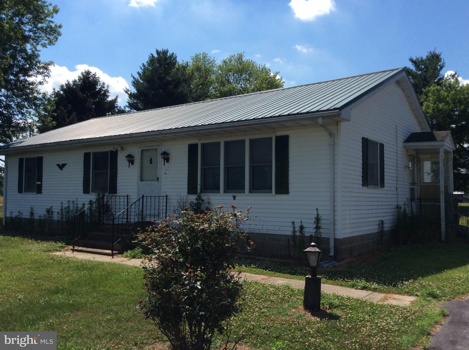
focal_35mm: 32
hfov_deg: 56.9
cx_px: 234
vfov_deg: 44.0
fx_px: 433
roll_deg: +2.1
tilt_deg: +3.0
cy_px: 175
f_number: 2.4
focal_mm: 3.3
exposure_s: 1/1972
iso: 32
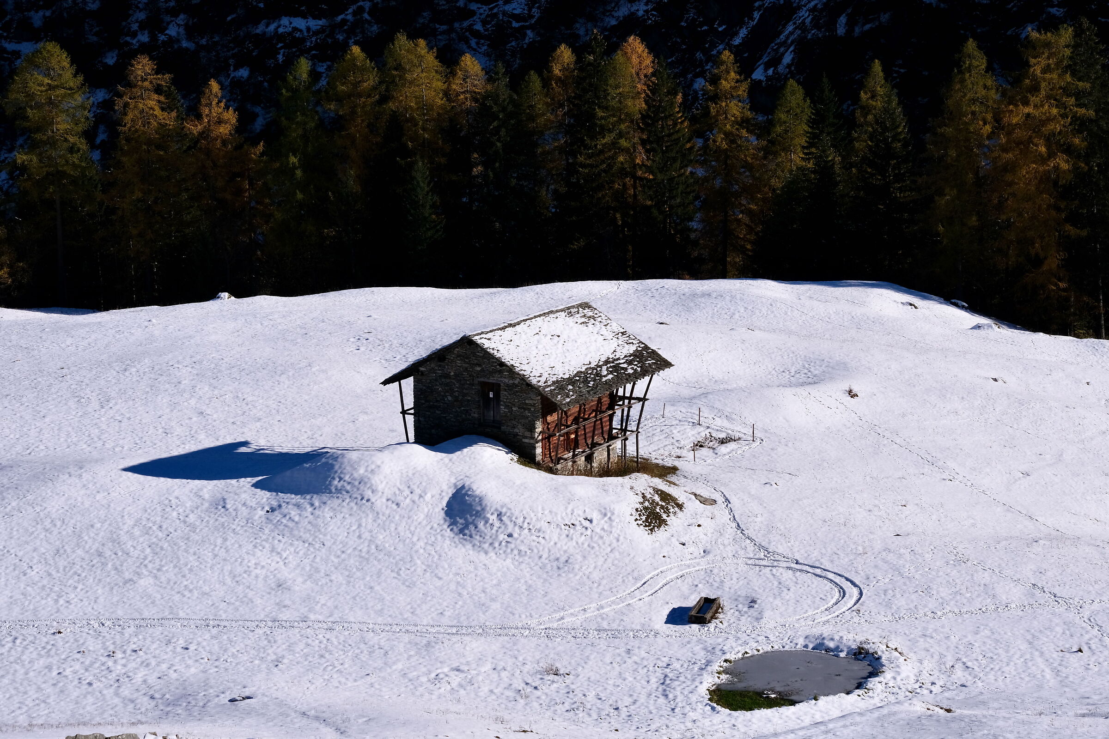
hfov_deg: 22.4
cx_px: 554
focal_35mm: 91
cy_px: 370
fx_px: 2803
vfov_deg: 15.0
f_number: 9
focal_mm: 60.7
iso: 320
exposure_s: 1/900
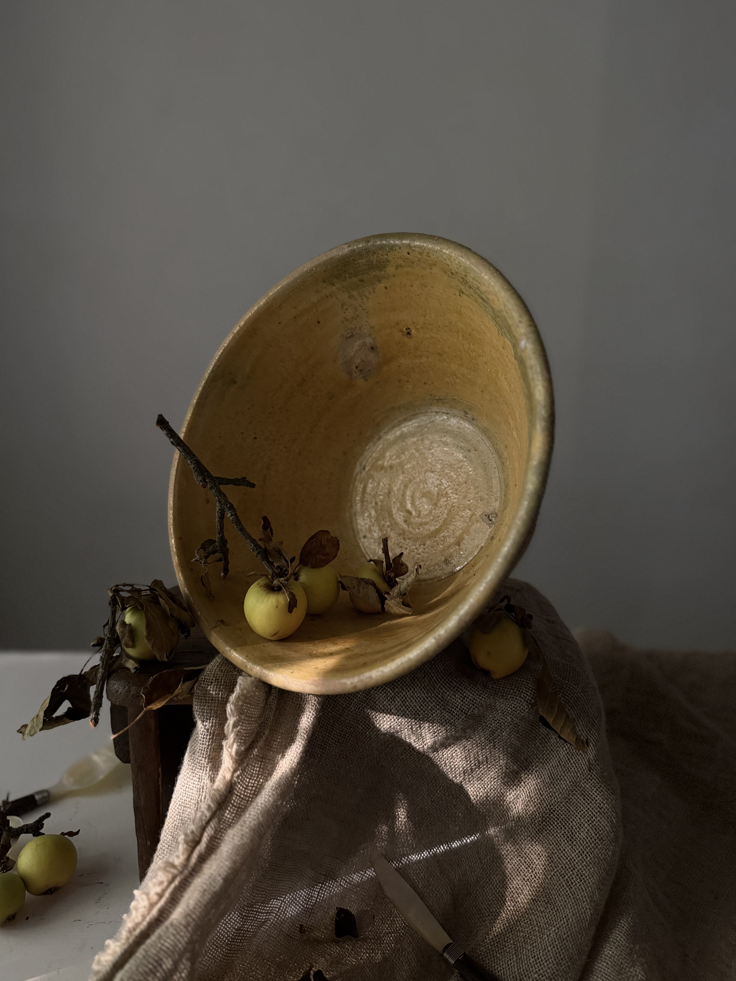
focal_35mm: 24
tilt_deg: -13.9
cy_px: 490
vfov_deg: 71.6
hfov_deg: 56.8
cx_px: 368
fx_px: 680
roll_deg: -0.7
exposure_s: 1/60
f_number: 1.78
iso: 640
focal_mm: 6.76
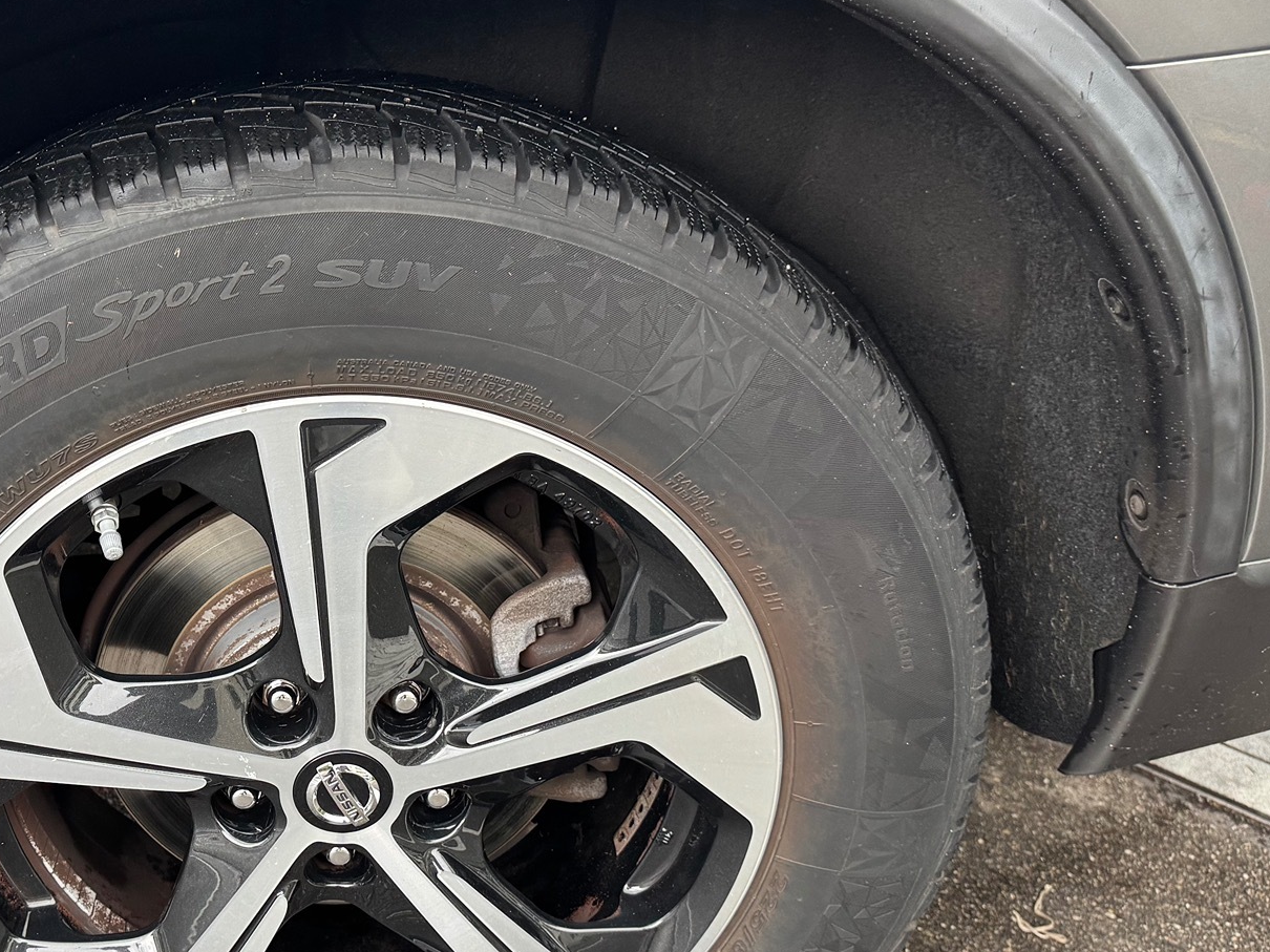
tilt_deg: -26.0
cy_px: 517
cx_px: 326
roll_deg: -1.7
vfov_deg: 35.9
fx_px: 1467
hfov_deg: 45.3
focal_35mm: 40
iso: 250
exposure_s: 1/50
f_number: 1.78
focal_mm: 6.76
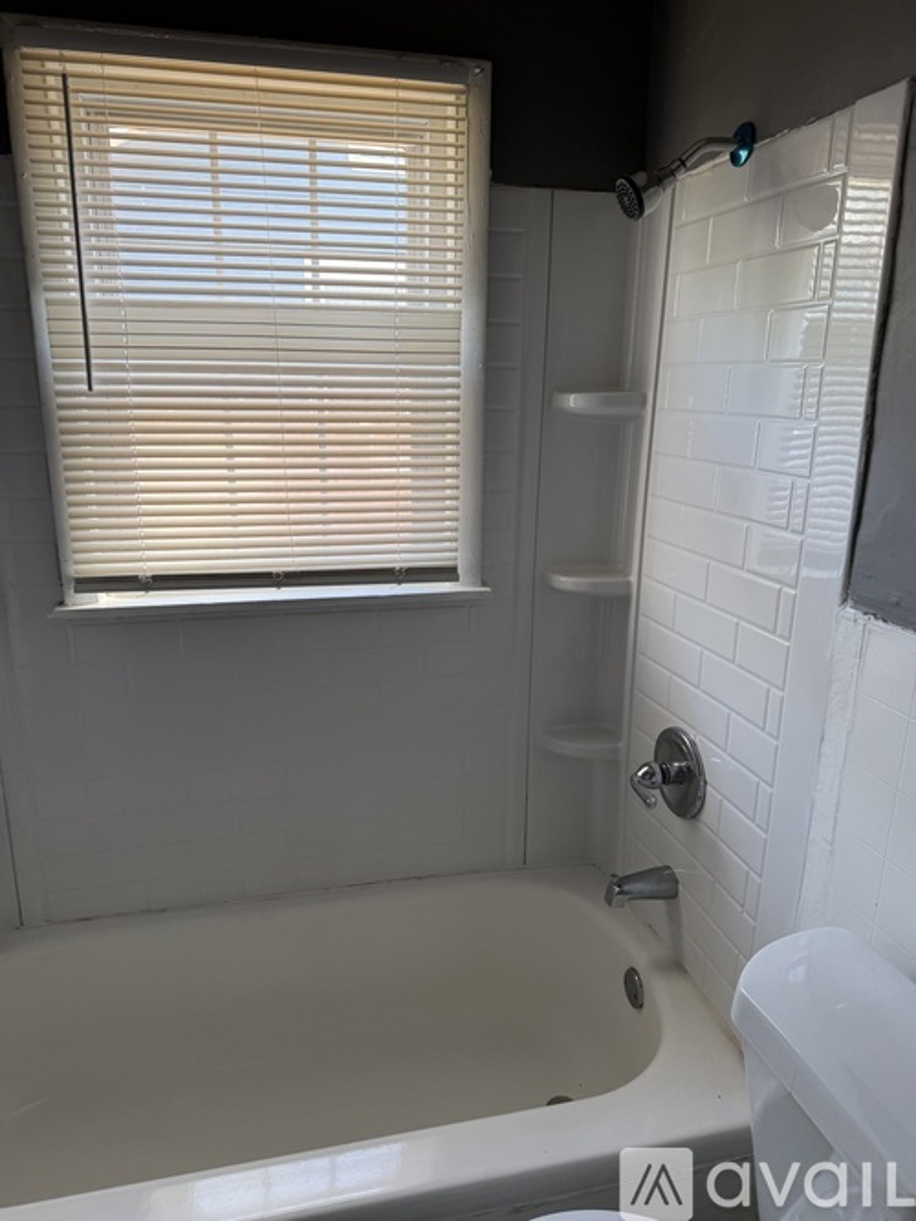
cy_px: 610
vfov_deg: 71.6
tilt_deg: -15.7
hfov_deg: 56.8
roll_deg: -2.0
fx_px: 847
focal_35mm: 24
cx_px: 458
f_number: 1.78
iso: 125
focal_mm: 6.76
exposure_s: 1/121
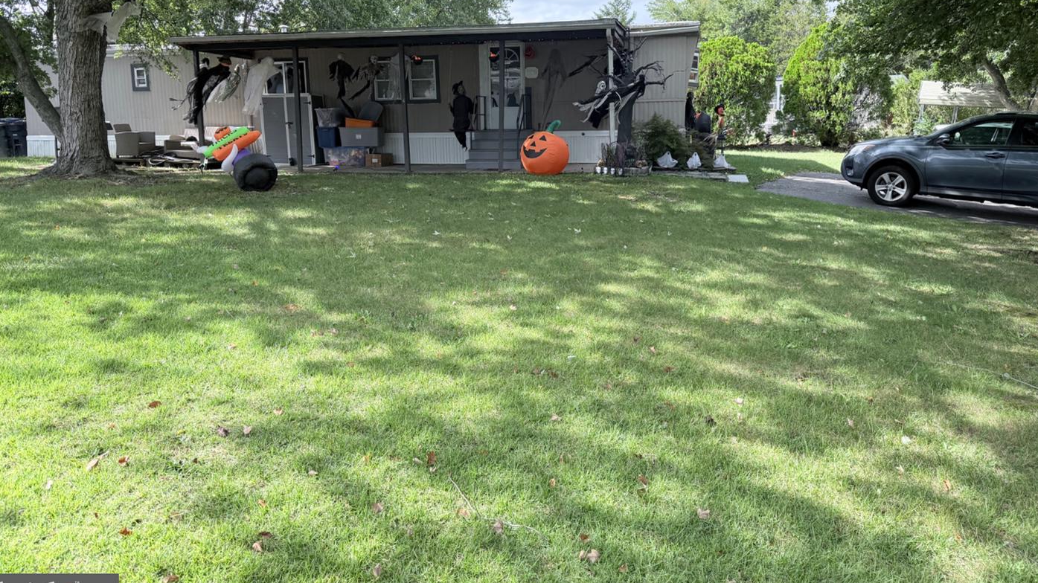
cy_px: 215
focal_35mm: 27
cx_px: 524
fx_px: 743
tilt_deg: -7.2
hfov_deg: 69.9
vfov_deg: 42.5
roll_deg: +1.3
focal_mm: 6.76
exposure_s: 1/1522
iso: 100
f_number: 1.78
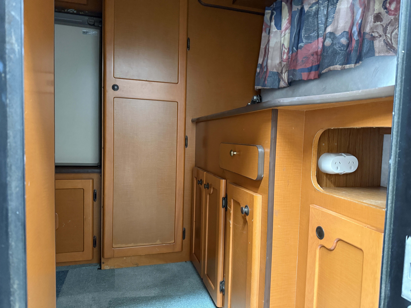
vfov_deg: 56.8
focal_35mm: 24
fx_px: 285
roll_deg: -2.5
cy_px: 154
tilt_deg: -3.6
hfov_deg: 71.6
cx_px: 206
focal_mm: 6.76
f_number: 1.78
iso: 800
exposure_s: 1/43
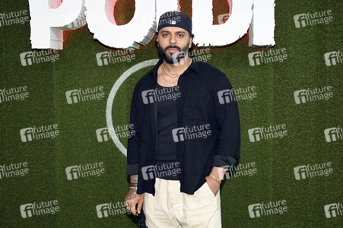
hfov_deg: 51.9
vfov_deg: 35.9
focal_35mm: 37
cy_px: 114
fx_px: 352
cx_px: 172
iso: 800
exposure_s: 1/250
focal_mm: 37
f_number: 4.5
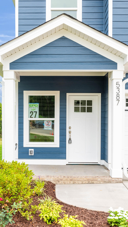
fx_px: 217
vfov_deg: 55.3
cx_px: 61
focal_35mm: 36
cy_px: 108
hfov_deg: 32.8
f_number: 7.1
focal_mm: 28
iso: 64
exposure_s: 1/40
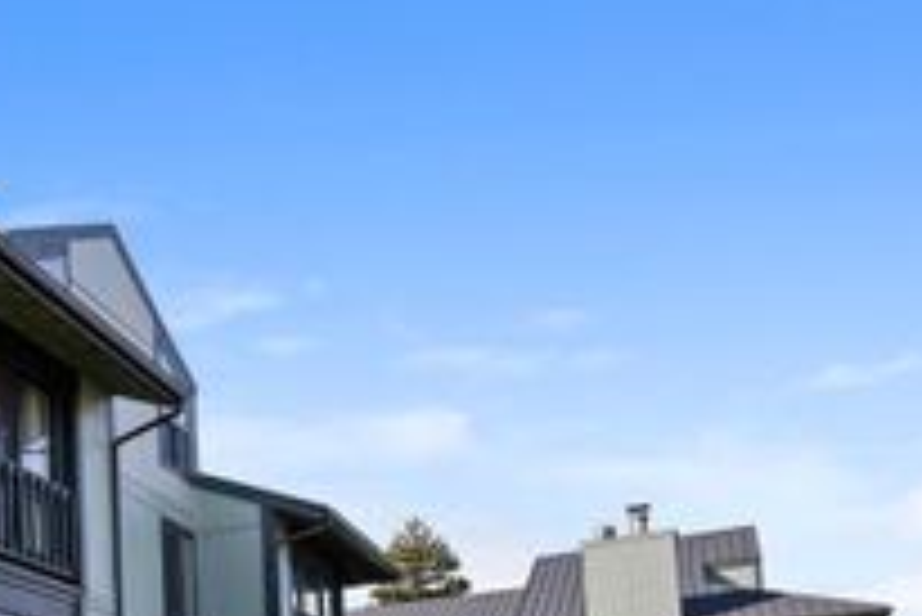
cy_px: 713
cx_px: -162
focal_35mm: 40
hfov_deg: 37.5
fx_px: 1031
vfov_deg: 29.3
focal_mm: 16.5
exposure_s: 1/250
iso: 400
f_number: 9
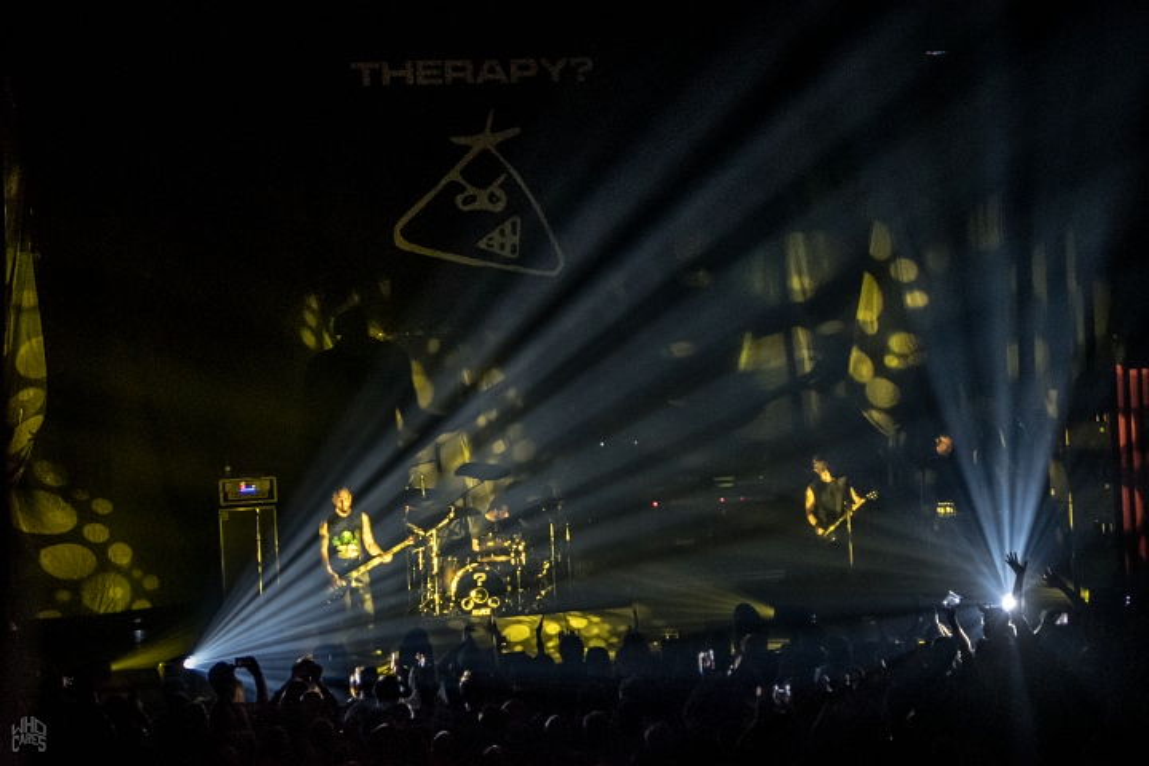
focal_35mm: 75
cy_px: 383
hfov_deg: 27.0
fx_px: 2394
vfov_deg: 18.2
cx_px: 574
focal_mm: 50
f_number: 2.8
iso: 3200
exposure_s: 1/80
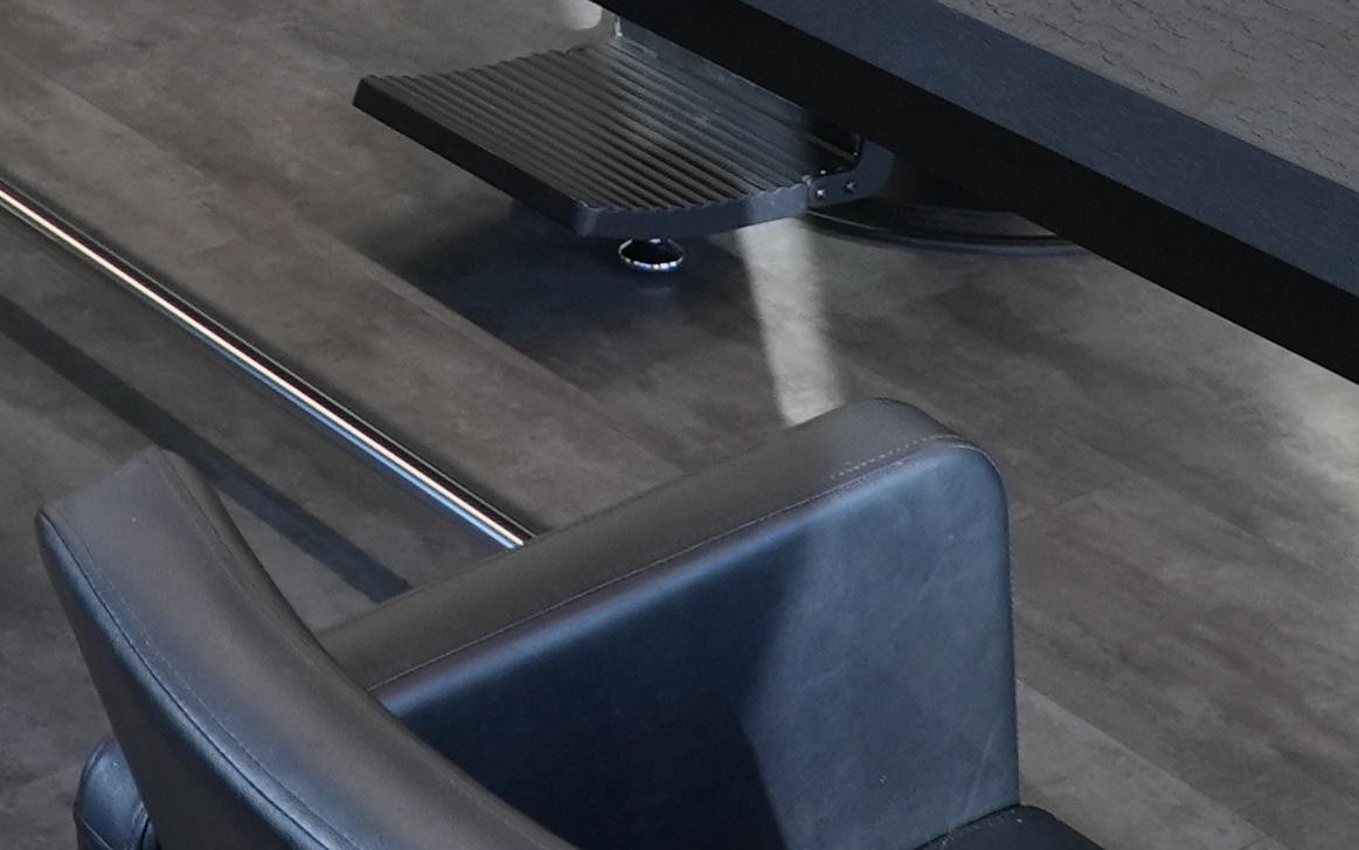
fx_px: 4037
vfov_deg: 11.3
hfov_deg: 18.9
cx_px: 234
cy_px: -568
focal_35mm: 109
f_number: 4
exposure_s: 1/160
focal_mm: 18
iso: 500
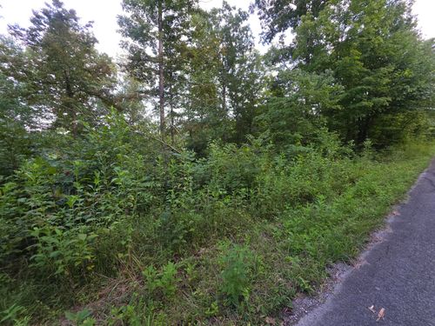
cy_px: 163
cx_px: 218
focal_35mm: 13
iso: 25
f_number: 1.9
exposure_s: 1/60
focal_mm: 2.2
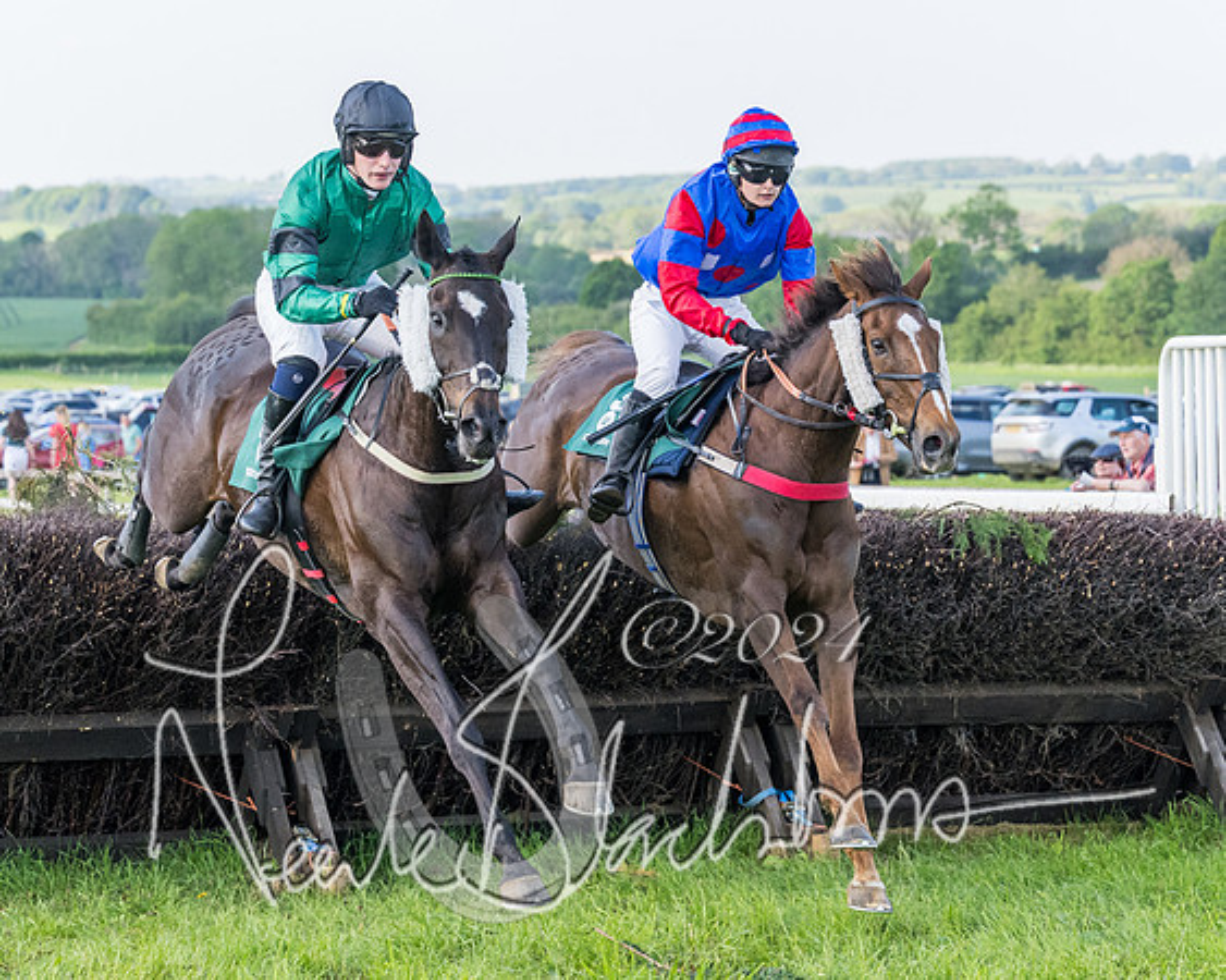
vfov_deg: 11.4
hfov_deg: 14.2
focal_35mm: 135
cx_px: 530
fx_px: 4907
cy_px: 488
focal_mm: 70
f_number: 4
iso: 800
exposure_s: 1/2500
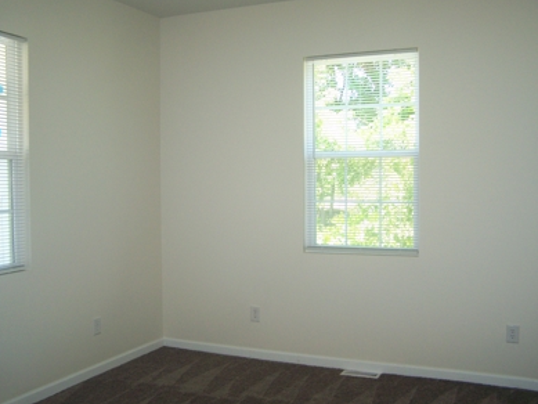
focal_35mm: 39
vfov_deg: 36.8
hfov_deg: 47.8
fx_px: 606
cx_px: 263
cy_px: 198
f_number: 2.8
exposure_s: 1/60
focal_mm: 6.3
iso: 160
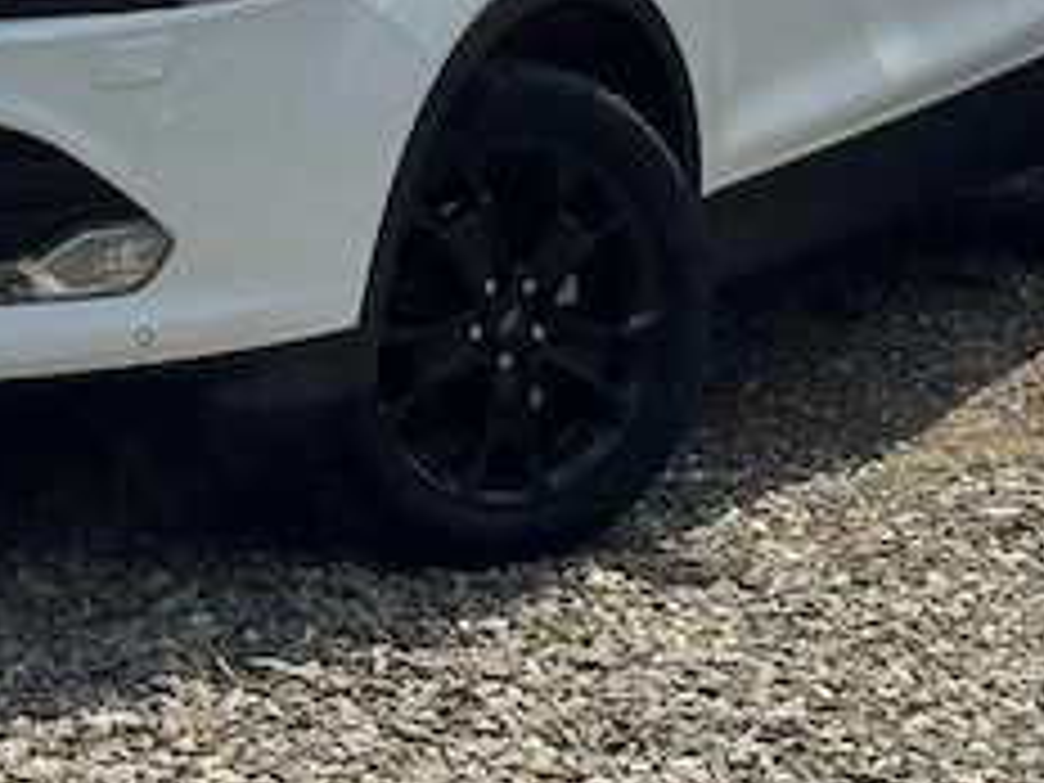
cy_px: -117
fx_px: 3740
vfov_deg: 11.7
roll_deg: -0.1
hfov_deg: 15.8
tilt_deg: -2.3
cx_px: 216
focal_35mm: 124
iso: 80
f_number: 1.78
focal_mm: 6.76
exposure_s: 1/9009
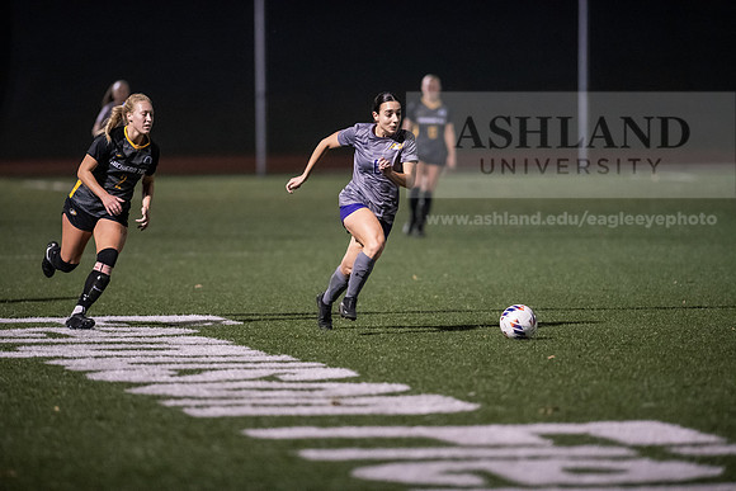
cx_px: 368
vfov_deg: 4.6
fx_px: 6134
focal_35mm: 300
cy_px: 246
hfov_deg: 6.9
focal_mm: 300
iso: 8000
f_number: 2.8
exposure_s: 1/1000
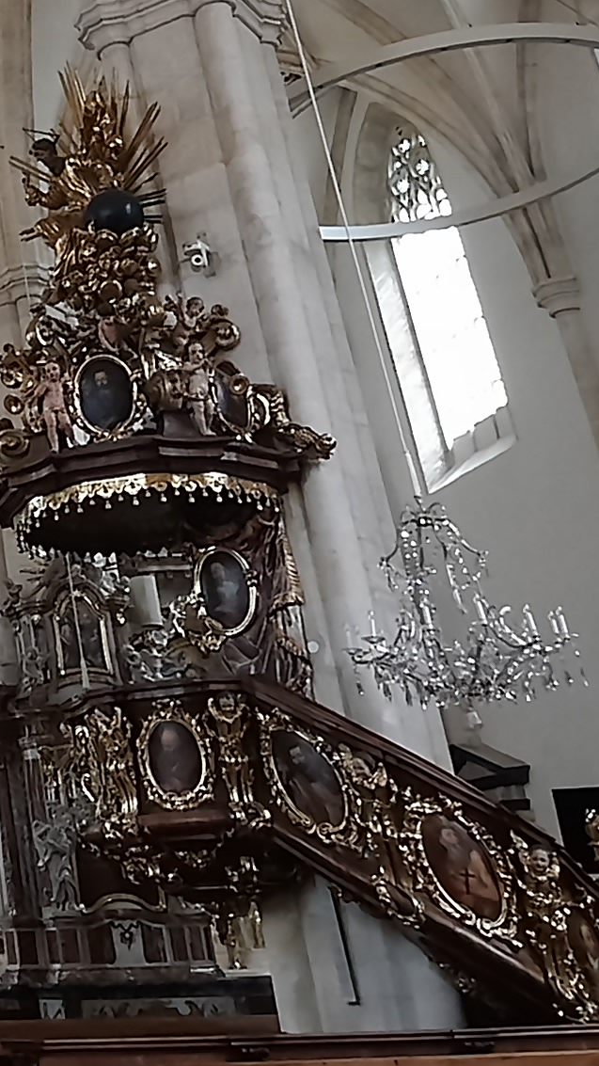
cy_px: 176
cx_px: -391
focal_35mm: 50
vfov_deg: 39.3
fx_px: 1412
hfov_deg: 19.6
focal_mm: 1.74
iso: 200
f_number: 2.2
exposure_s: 1/33
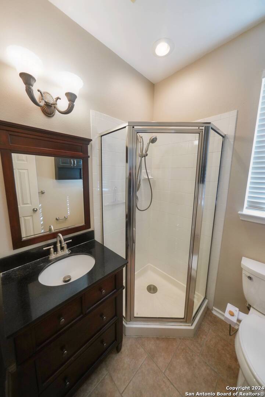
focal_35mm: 12
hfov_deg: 90.1
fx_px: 132
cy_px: 198
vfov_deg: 112.6
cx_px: 132
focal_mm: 12
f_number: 4
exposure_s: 1/160
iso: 1600
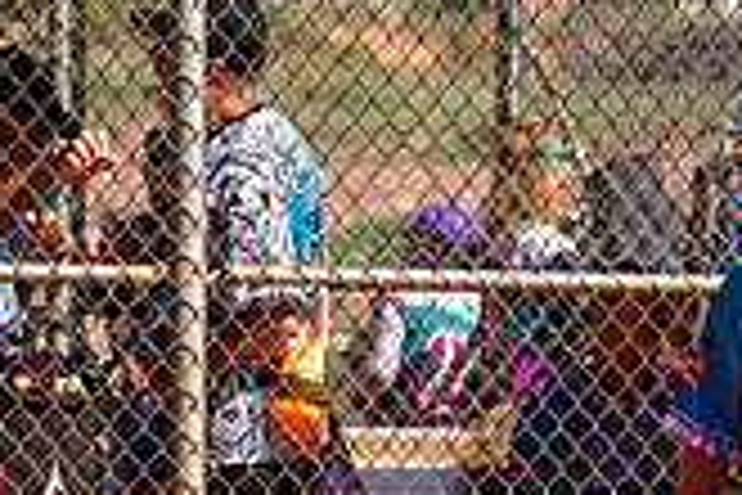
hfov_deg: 2.3
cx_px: -723
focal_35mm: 878
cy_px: 452
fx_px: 18095
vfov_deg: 1.6
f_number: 6.3
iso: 400
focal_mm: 195
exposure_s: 1/1600
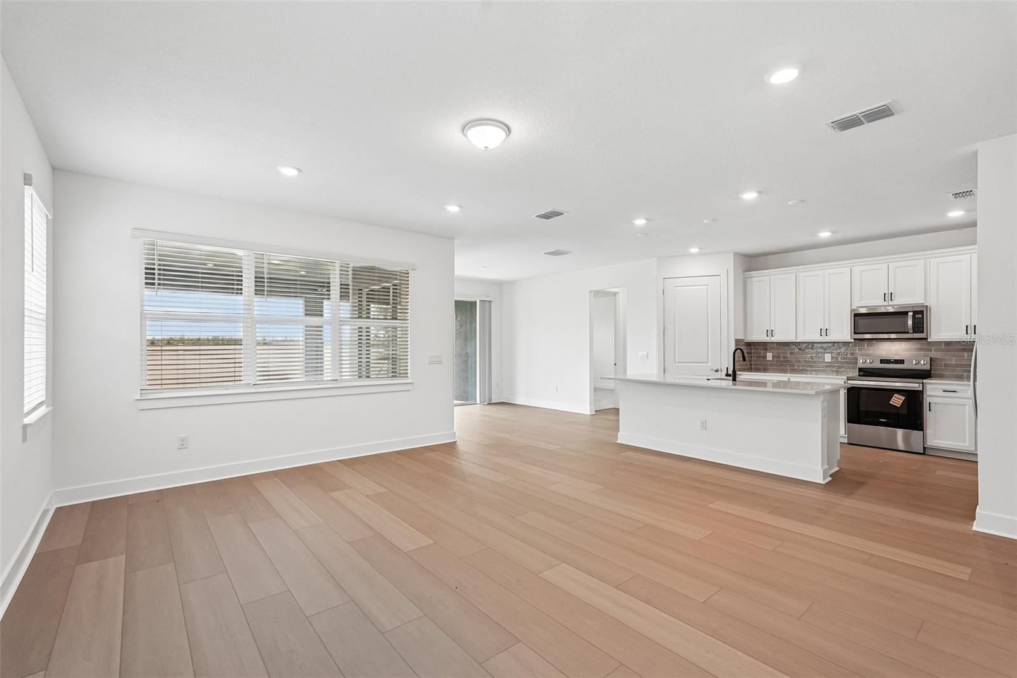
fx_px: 452
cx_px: 508
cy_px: 339
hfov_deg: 96.7
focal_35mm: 16
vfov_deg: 73.7
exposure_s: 1/40
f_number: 8
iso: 400
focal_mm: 16
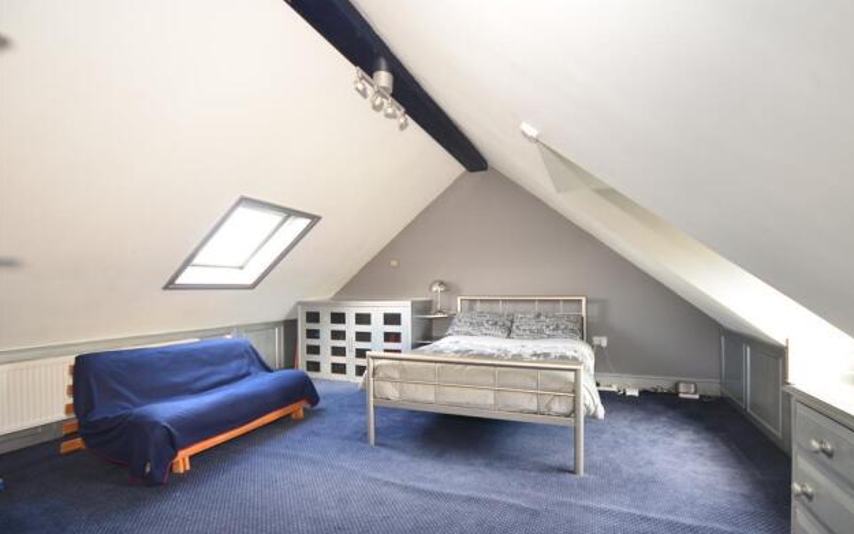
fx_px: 372
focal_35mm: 16
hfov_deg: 97.7
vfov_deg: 71.2
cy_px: 285
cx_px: 445
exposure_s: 1/6
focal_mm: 10
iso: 200
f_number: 4.5
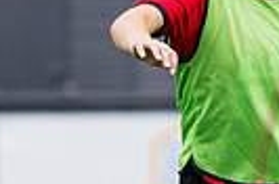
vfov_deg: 0.9
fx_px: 12355
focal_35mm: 1598
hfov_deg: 1.3
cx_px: 583
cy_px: 409
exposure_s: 1/5000
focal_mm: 135
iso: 200
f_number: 2.1
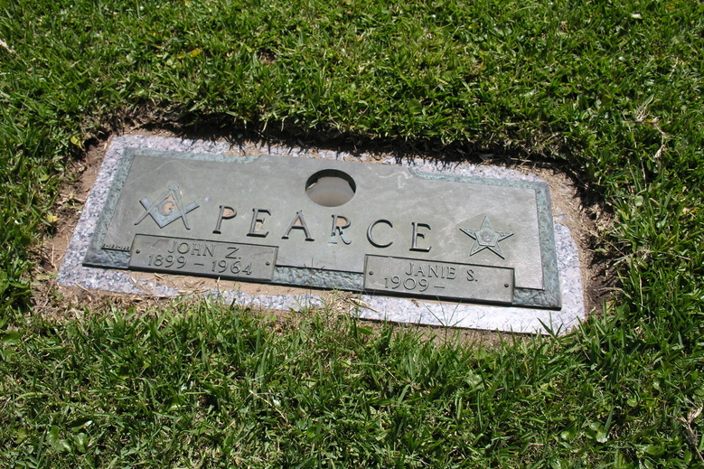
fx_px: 723
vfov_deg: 35.9
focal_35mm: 37
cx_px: 349
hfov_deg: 51.9
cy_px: 225
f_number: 5
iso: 50
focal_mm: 8.9
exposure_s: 1/480
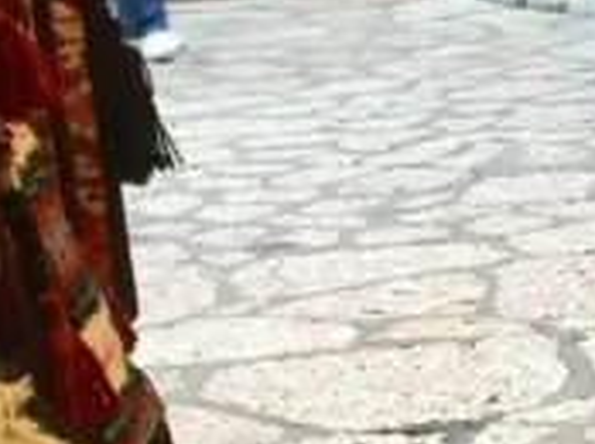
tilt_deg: -10.9
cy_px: 232
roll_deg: +1.2
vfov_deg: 8.7
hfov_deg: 10.7
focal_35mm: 171
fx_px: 2935
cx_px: 1132
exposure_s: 1/33
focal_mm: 4.15
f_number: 2.2
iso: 80
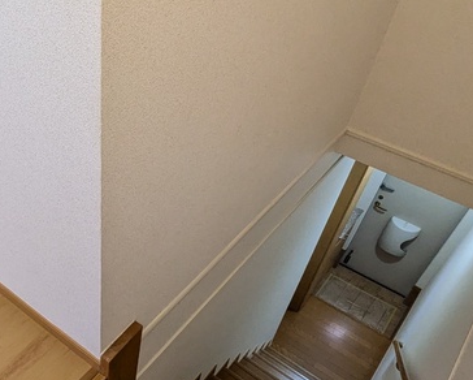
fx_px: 505
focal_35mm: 36
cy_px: 250
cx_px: 107
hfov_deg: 47.9
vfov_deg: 40.8
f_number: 2.2
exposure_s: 1/40
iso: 429
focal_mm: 1.83
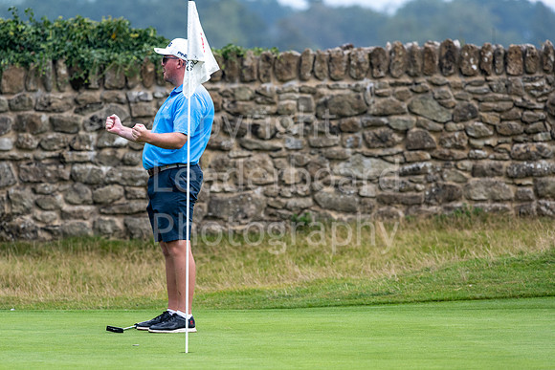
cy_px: 206
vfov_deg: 4.1
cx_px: 246
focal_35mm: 334
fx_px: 5158
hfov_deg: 6.2
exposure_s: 1/640
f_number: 5
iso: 250
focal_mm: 300
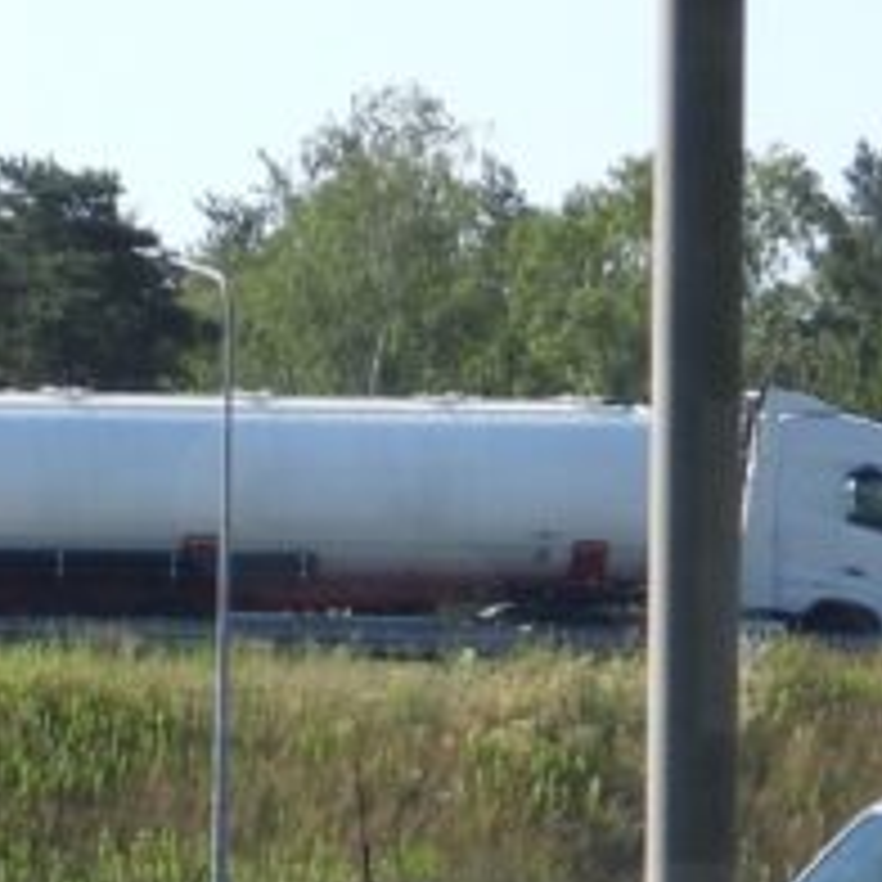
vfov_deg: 2.8
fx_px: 17988
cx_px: -981
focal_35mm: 624
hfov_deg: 2.8
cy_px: 828
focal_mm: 24.3
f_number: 4
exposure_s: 1/640
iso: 100
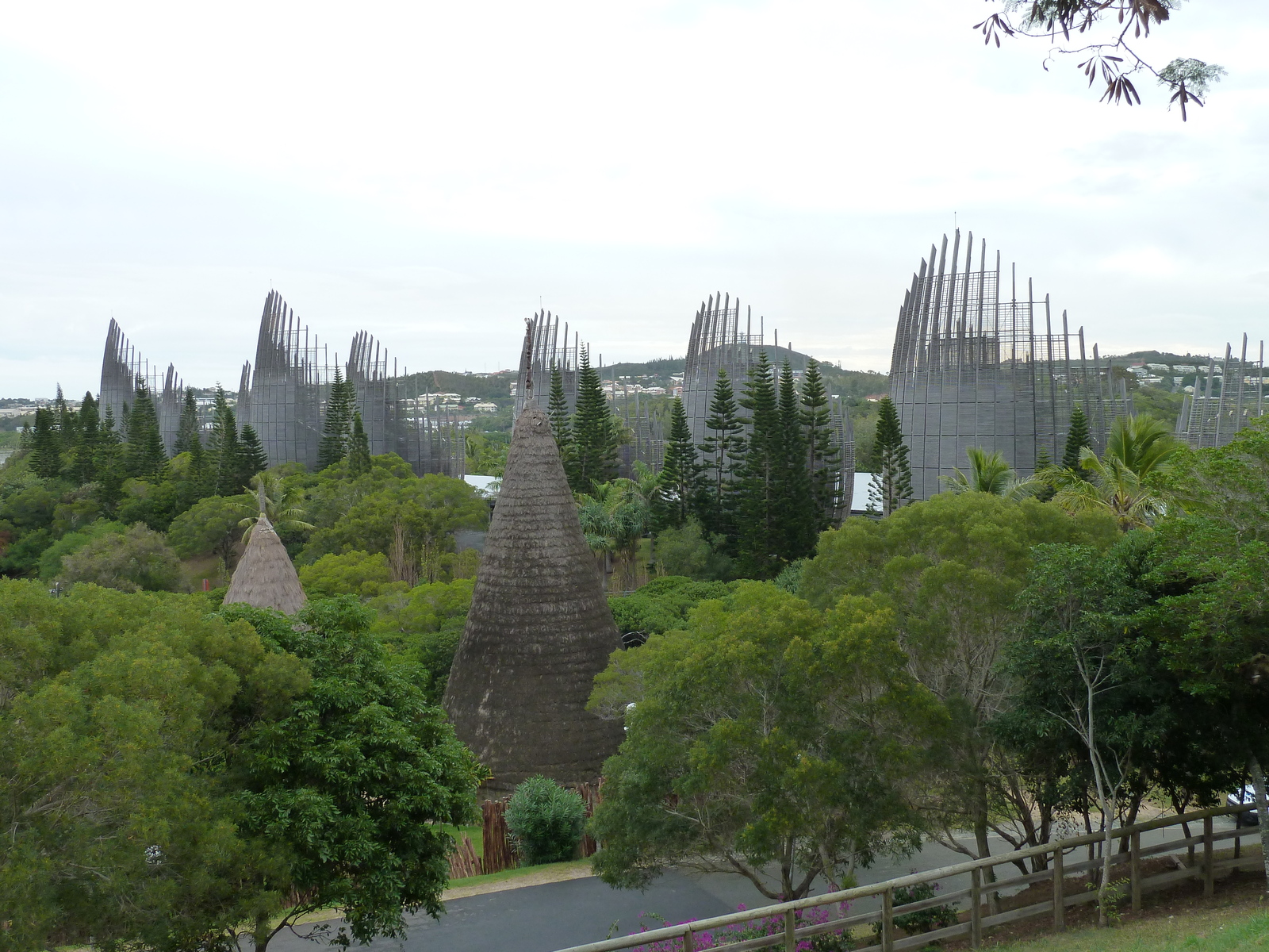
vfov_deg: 38.7
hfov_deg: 50.1
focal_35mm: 37
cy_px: 476
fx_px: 1356
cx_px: 634
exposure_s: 1/160
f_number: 4
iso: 125
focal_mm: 6.1
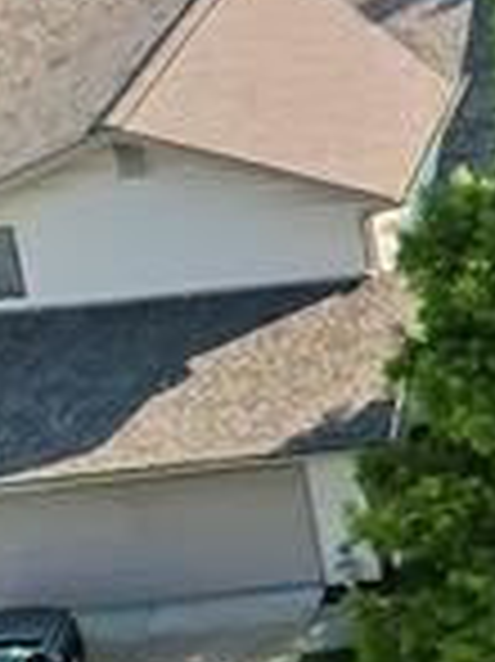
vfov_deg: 12.9
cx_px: 1840
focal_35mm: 147
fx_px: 2807
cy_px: -261
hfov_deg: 7.6
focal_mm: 8.4
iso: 100
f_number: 2.8
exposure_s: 1/2500
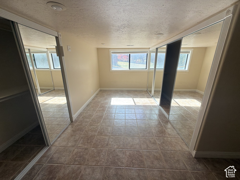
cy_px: 90
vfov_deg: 85.7
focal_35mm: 14
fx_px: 97
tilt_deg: -16.7
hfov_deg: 102.1
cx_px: 120
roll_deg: +1.1
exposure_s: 1/121
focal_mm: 2.22
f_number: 2.2
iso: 125
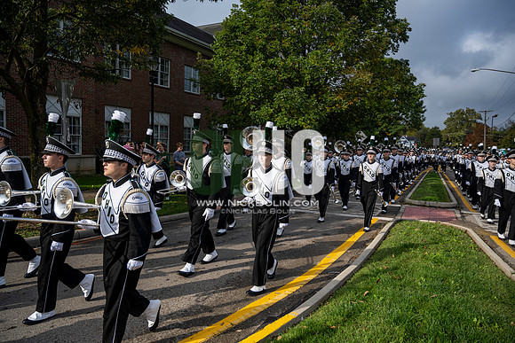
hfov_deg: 70.4
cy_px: 172
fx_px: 365
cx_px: 258
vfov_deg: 50.4
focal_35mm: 26
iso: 125
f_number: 4
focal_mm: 25.5
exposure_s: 1/1600
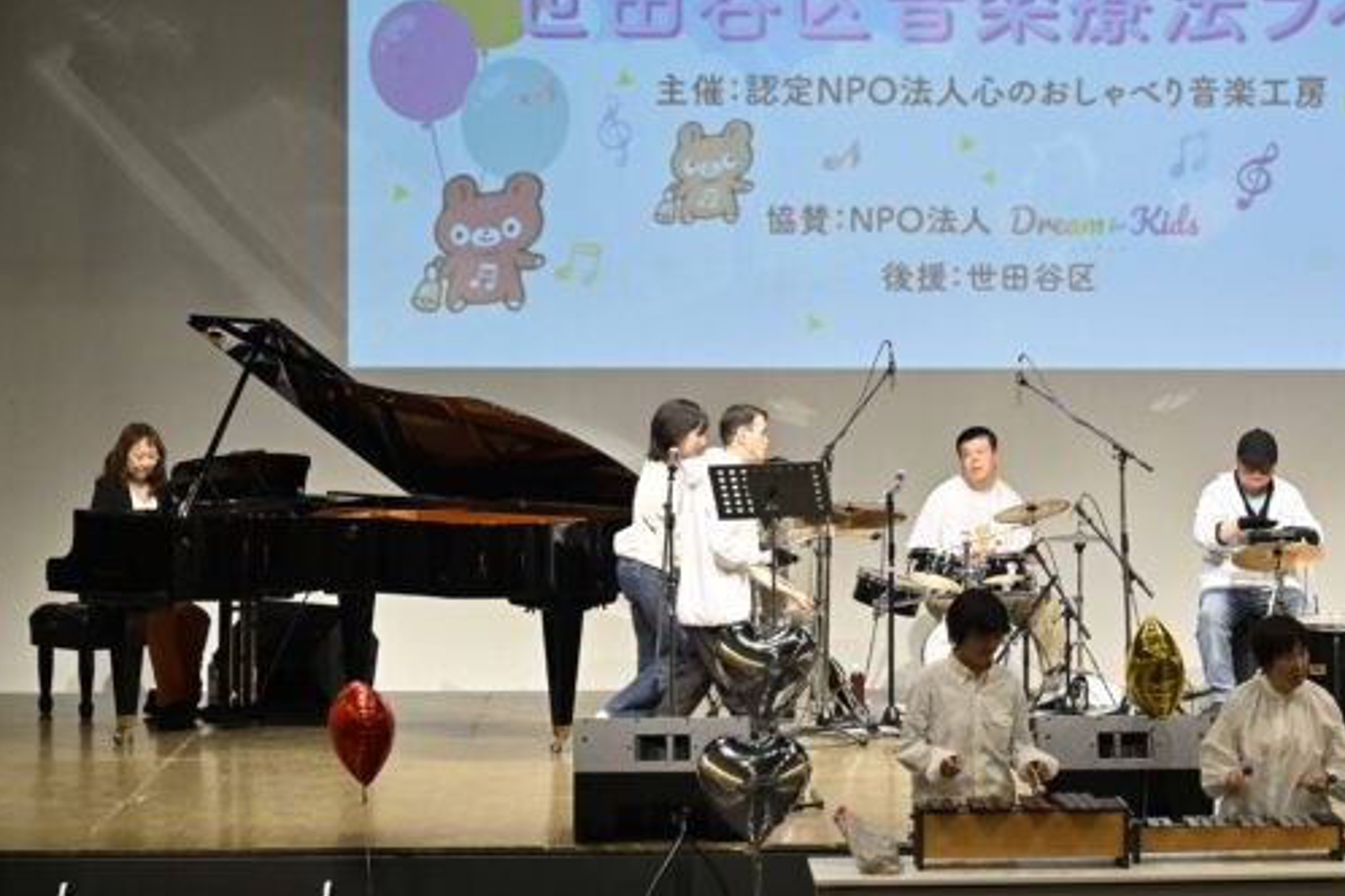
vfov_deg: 12.7
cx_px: 986
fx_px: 4035
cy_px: 254
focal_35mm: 108
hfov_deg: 18.8
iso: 3200
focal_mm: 70
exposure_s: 1/250
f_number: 4.5
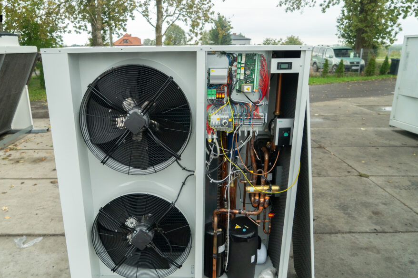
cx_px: 179
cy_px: 150
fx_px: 325
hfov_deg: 65.2
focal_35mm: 28
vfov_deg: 46.3
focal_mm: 24
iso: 800
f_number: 4
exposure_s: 1/125
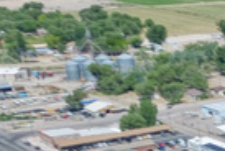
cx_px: 498
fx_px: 789
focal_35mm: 126
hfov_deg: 13.2
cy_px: 251
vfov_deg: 10.4
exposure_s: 1/1361
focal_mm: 4.73
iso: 100
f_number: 2.2
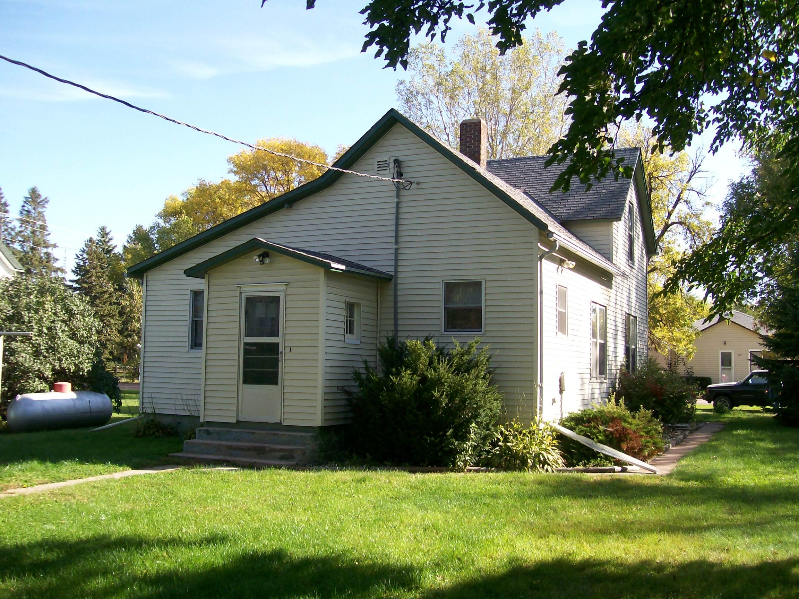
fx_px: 831
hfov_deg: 51.4
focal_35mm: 36
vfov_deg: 39.7
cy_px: 300
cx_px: 400
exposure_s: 1/540
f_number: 2.7
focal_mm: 6
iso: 80
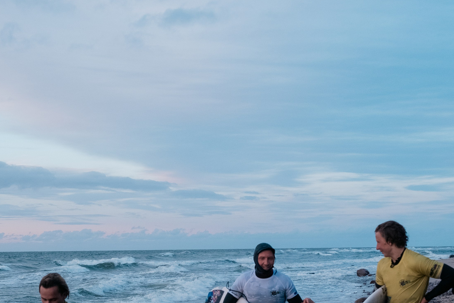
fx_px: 820
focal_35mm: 65
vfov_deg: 20.5
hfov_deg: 30.9
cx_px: 251
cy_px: 276
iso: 800
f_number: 4
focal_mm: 23.5
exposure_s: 1/300
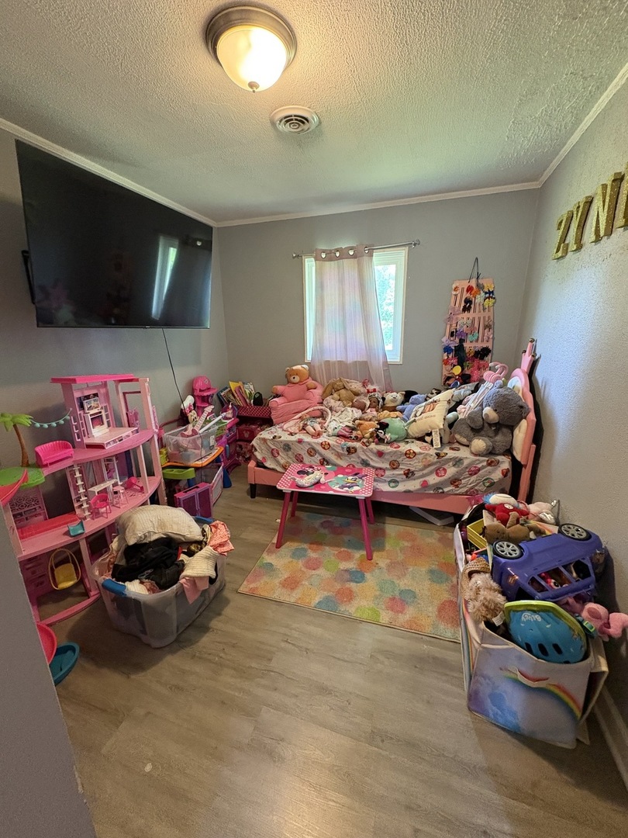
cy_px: 419
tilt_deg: -15.7
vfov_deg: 102.1
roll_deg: +0.5
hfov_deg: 85.7
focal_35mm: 14
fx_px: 339
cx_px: 314
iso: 640
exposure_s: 1/60
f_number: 2.2
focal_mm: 2.22
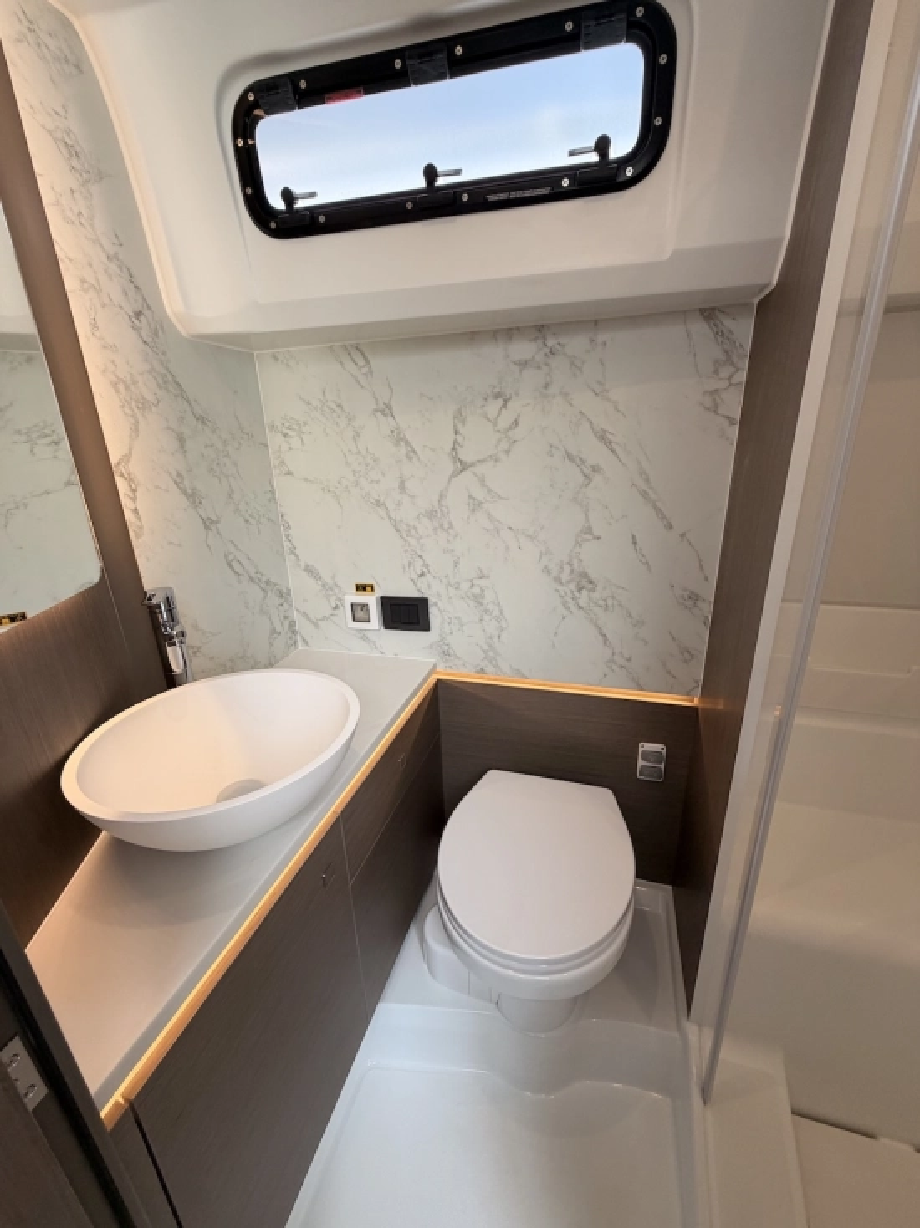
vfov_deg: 102.1
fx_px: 496
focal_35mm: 14
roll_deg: +1.8
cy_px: 614
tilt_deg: -20.5
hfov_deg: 85.6
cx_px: 460
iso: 100
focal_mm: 2.22
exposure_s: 1/121
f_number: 2.2
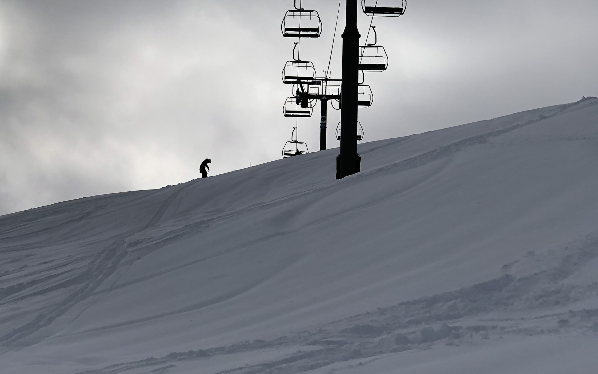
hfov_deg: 21.0
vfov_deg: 13.5
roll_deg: -3.2
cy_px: 158
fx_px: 1581
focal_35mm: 97
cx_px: 73
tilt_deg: +16.7
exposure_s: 1/6944
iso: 16
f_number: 2.4
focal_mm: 6
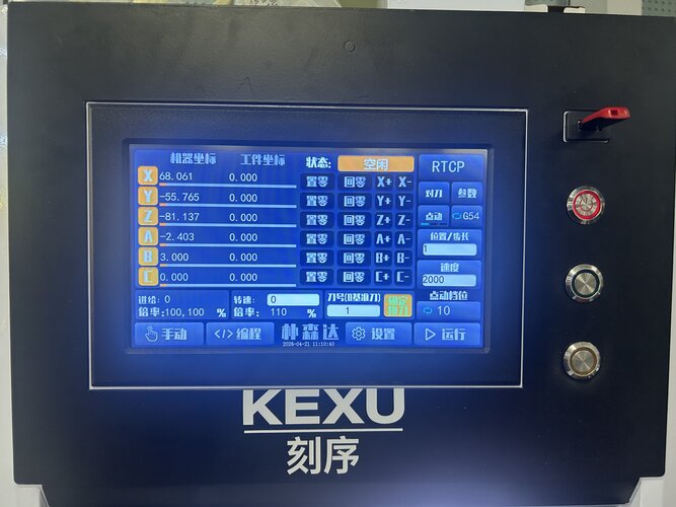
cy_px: 254
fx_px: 508
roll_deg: -1.5
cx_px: 338
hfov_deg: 67.3
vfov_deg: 53.0
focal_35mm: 26
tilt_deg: -2.3
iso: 125
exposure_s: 1/100
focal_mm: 5.7
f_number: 1.5
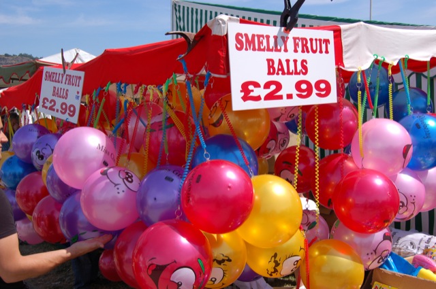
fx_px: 472
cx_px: 218
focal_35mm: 39
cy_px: 144
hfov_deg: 49.6
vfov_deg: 34.1
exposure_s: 1/320
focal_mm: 26
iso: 200
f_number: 9
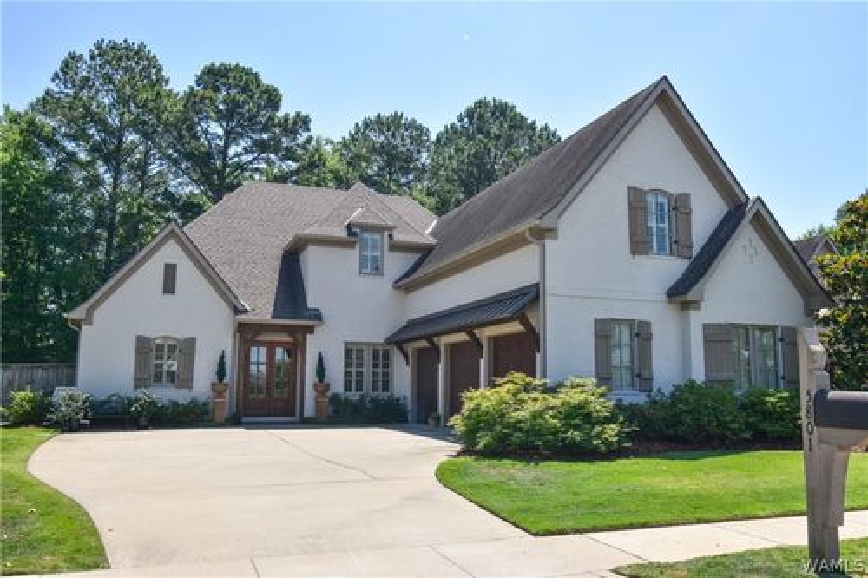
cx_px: 434
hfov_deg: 61.9
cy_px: 289
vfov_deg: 43.6
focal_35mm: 30
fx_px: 723
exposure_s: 1/400
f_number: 11
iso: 400
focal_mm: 20
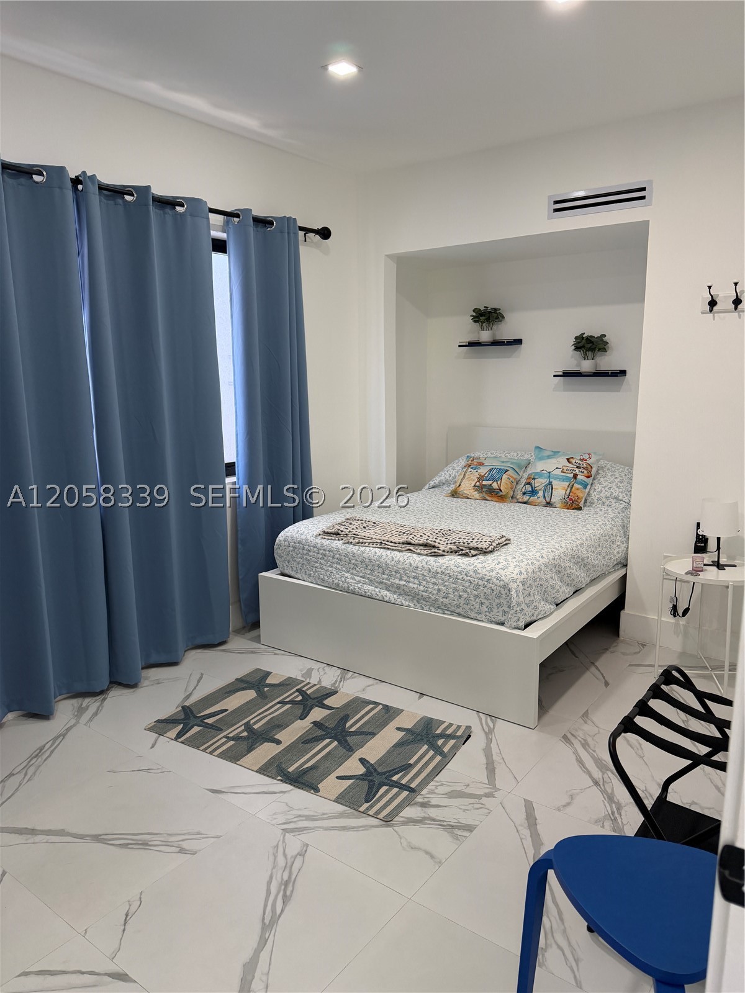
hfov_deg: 56.8
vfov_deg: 71.6
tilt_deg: -10.1
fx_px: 689
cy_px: 496
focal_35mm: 24
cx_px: 372
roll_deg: -0.2
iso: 250
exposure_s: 1/120
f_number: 1.78
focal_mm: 6.76
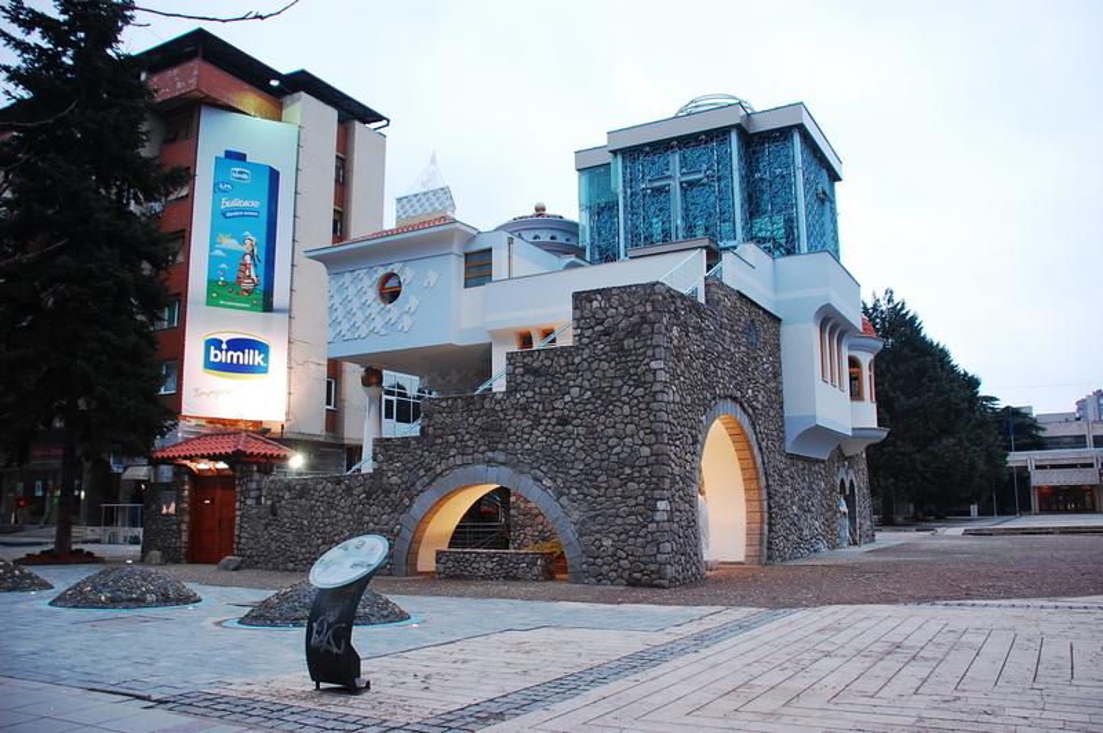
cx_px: 552
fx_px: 918
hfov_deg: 62.0
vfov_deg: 43.5
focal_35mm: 30
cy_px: 366
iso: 200
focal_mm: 20
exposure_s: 1/10
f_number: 3.8
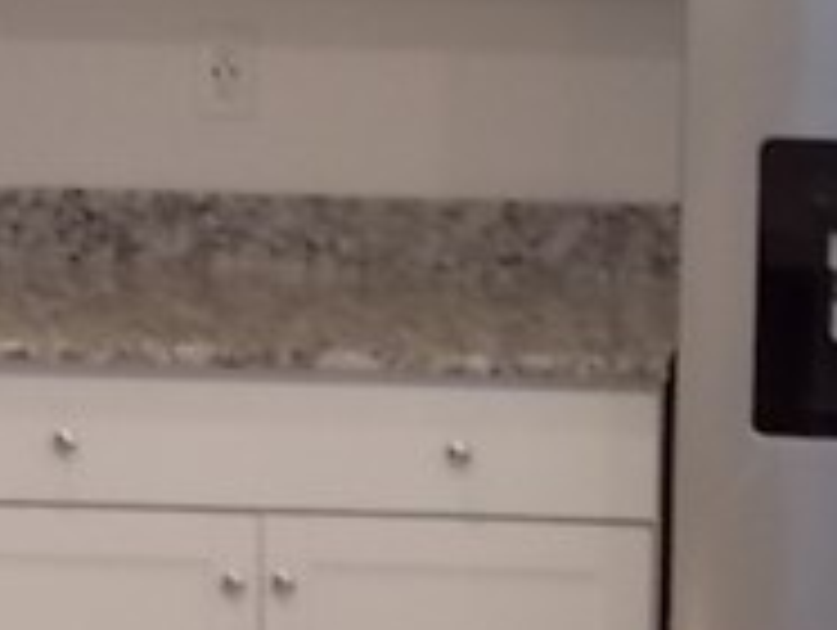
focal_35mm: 143
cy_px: 333
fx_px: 3462
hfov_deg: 13.7
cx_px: 702
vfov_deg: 10.4
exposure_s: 1/25
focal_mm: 4.6
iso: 200
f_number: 3.2
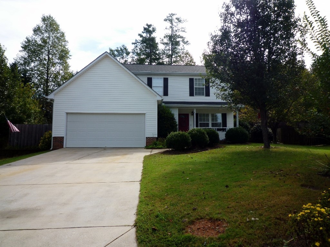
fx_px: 238
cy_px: 124
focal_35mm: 25
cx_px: 165
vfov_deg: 54.9
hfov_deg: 69.4
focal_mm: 4.4
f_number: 3.2
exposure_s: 1/500
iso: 80
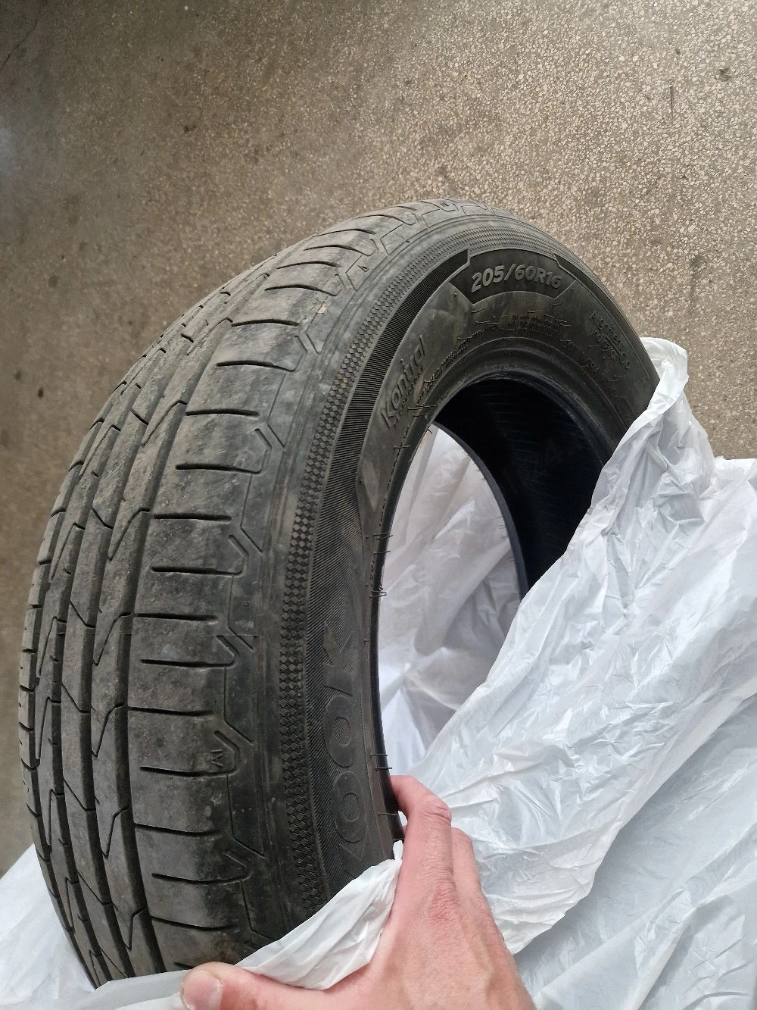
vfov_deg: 73.9
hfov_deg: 58.9
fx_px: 671
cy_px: 505
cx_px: 378
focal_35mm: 23
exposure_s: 1/100
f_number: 1.8
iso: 125
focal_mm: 5.4
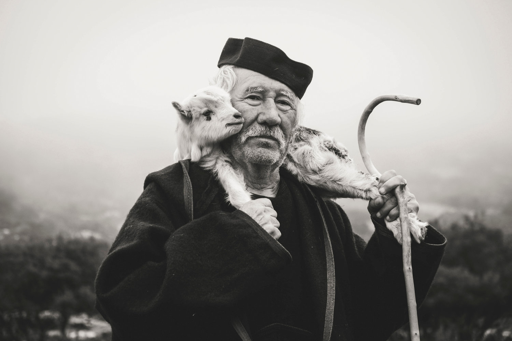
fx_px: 1180
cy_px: 170
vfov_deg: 16.5
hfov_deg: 24.5
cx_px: 256
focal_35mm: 83
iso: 400
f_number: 4
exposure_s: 1/250
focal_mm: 55
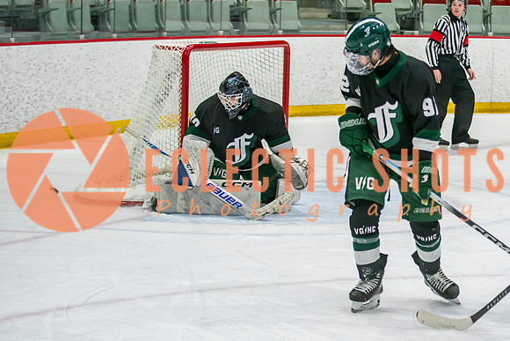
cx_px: 498
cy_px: 127
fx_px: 1978
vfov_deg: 9.8
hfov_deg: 14.5
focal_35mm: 140
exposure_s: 1/640
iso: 800
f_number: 3.2
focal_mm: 70
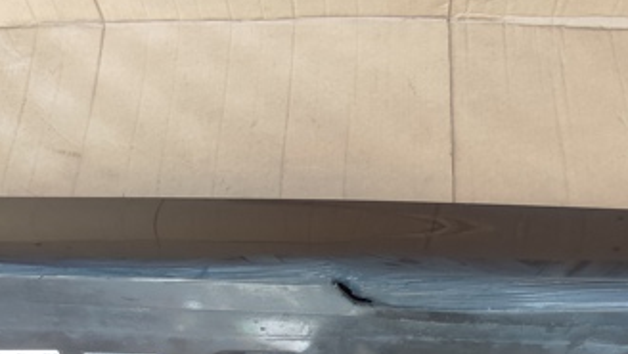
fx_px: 567
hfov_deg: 57.2
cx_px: 396
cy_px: 279
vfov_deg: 33.8
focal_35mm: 34
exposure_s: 1/112
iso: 50
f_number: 2.2
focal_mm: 1.65
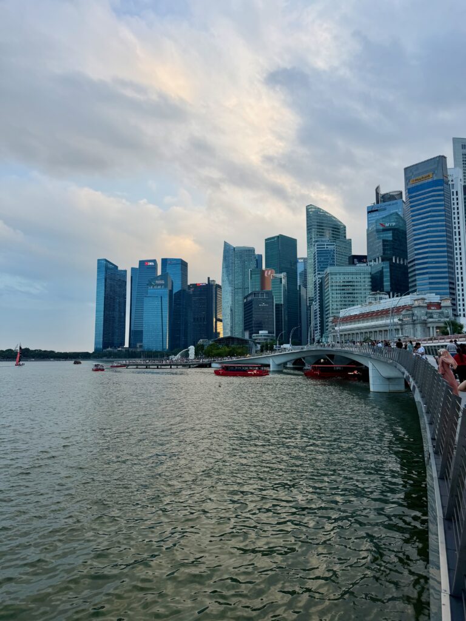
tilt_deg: +7.5
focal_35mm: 24
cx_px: 233
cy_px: 310
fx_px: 431
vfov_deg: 71.6
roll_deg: -0.5
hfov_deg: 56.8
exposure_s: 1/772
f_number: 1.78
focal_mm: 6.76
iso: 80
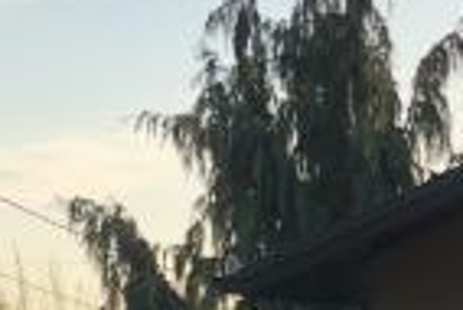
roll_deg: +1.5
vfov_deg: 10.0
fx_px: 1687
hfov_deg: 15.6
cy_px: 551
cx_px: 205
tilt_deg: -6.1
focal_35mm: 131
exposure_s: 1/1263
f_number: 1.8
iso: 20
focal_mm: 4
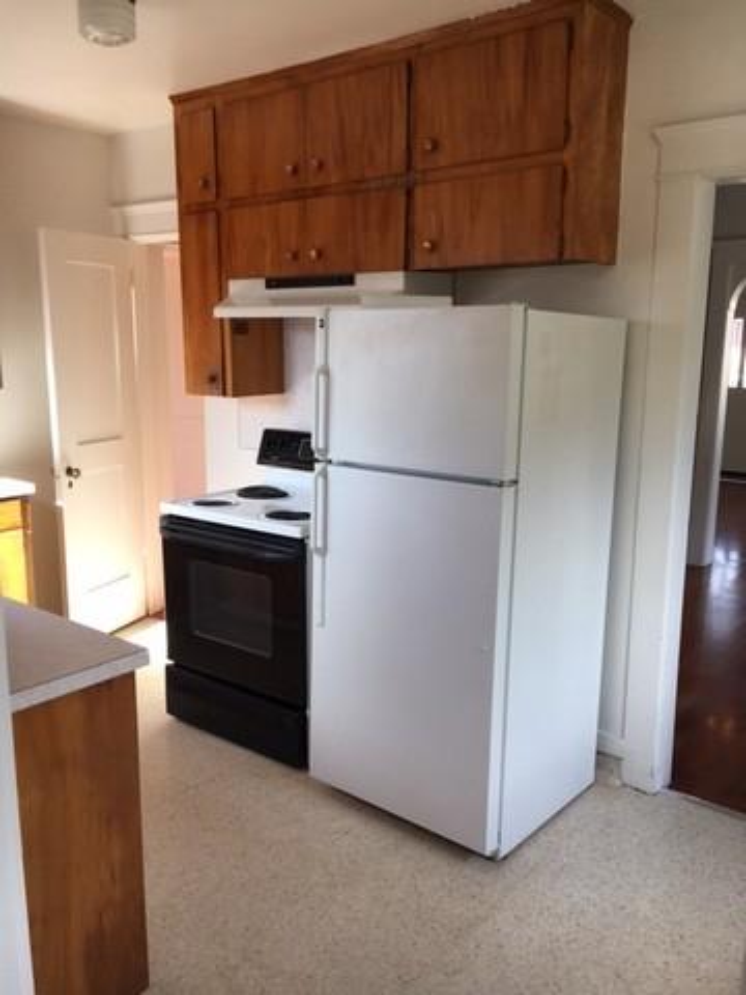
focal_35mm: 29
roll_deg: -1.1
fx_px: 833
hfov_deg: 48.2
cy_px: 498
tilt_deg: -10.6
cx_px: 373
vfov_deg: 61.7
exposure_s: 1/120
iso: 32
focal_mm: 4.15
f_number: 2.2
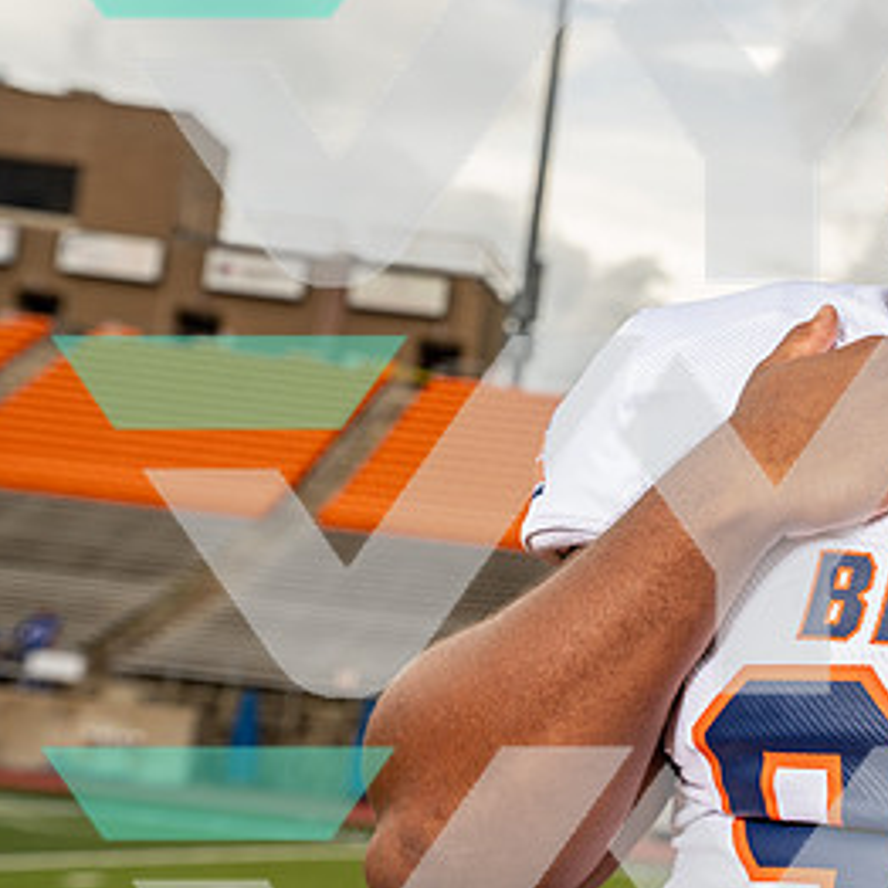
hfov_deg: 18.0
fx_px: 2728
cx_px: 915
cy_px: 517
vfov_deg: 18.5
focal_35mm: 94
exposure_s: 1/250
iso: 100
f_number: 5.6
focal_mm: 50
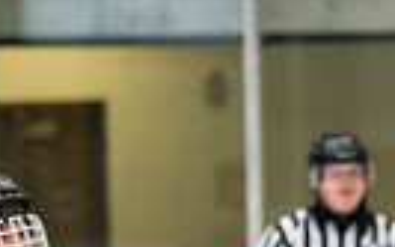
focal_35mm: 656
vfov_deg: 2.0
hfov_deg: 3.2
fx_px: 7059
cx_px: 753
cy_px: 541
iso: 2000
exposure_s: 1/640
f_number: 3.2
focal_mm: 135
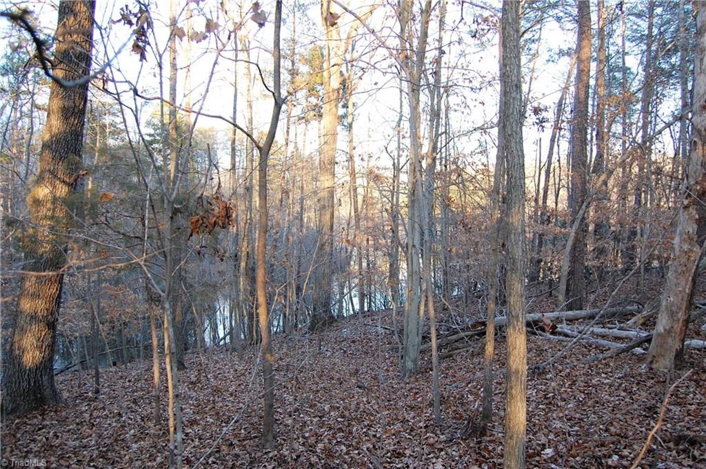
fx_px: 529
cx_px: 353
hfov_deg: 67.4
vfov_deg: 47.8
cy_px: 234
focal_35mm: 27
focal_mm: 18
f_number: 5
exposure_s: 1/100
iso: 400
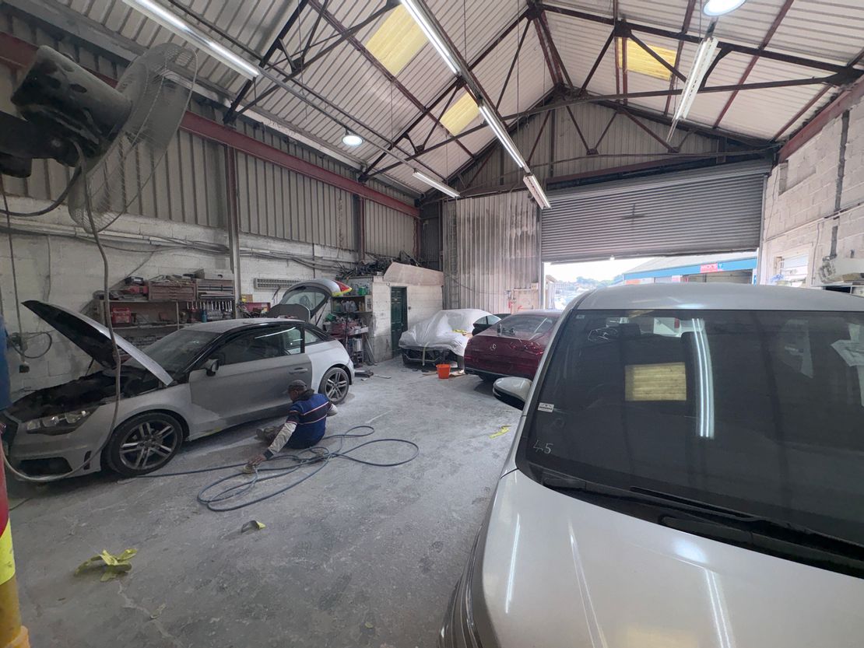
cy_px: 324
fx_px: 350
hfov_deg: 102.1
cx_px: 432
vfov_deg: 85.7
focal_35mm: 14
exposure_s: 1/273
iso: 32
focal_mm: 2.22
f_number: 2.2
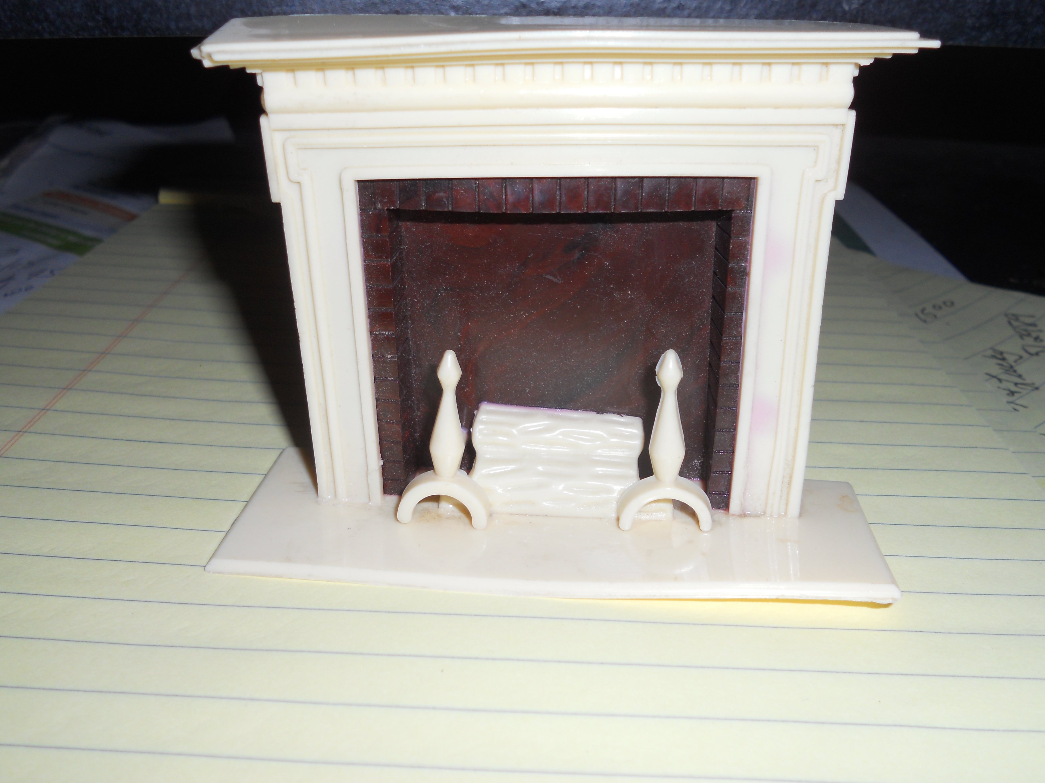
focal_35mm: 32
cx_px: 522
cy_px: 392
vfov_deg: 44.2
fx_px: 966
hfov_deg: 56.8
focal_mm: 5.8
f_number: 8.8
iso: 80
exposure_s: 1/25
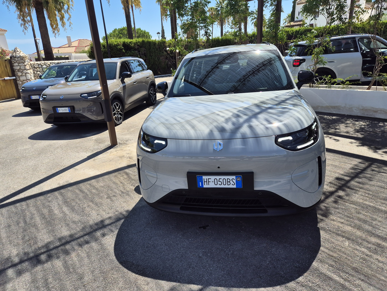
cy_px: 146
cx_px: 194
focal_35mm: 23
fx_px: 257
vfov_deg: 58.9
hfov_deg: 73.9
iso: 25
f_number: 1.8
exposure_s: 1/1180
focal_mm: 5.4
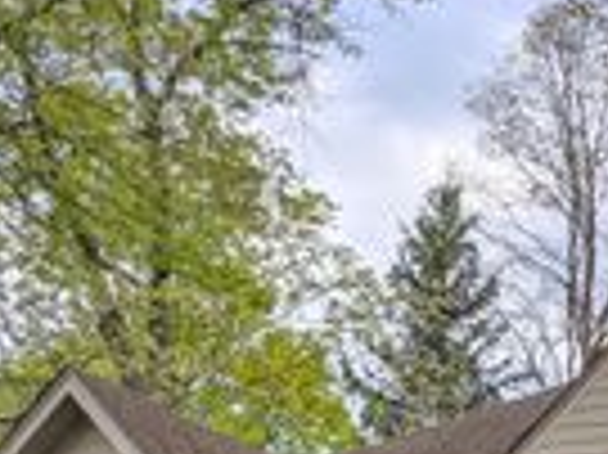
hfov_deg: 19.4
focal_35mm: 89
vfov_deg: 14.7
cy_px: 791
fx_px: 1562
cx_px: 892
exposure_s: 1/331
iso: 20
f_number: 1.68
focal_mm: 6.9
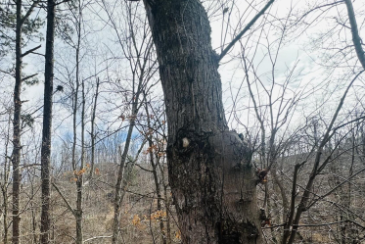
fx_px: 264
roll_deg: +1.9
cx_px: 116
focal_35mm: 26
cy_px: 212
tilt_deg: +2.4
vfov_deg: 45.7
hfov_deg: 67.1
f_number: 2.2
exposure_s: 1/790
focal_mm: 2.22
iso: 40
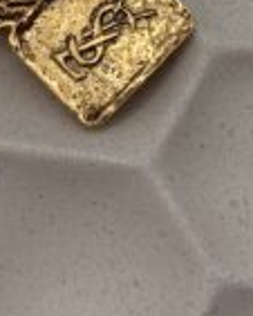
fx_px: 1244
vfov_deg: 14.1
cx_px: 56
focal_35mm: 133
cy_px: -49
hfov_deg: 11.6
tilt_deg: -64.2
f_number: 1.78
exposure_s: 1/1490
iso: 64
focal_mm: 6.76
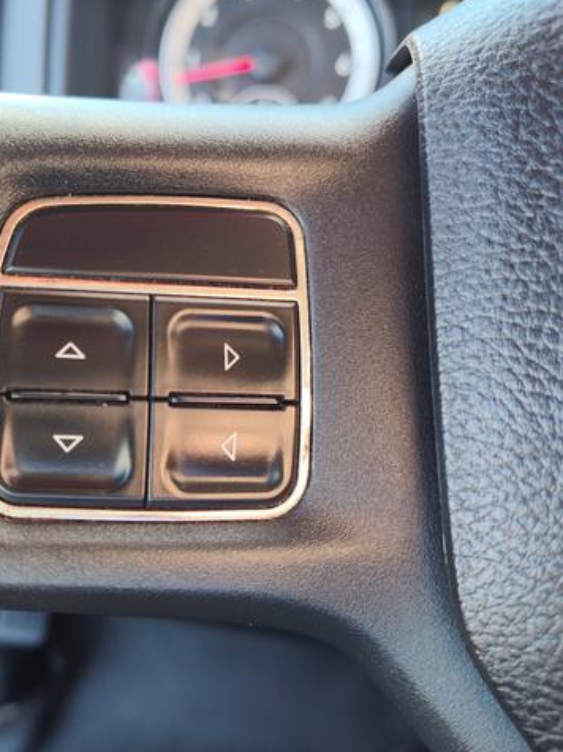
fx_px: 673
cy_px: 374
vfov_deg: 58.4
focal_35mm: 31
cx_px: 133
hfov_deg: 43.8
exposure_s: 1/120
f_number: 1.88
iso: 196
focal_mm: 5.56
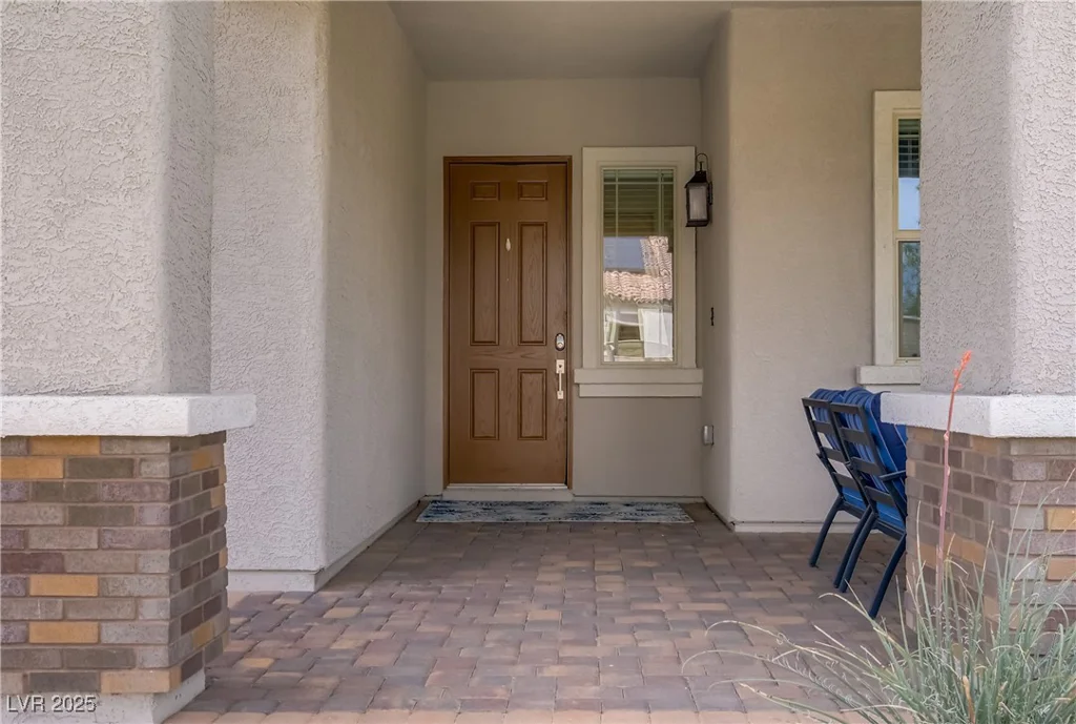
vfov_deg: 32.1
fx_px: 1259
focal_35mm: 42
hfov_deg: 46.3
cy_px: 362
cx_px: 538
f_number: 7.1
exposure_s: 1/50
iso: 100
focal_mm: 28
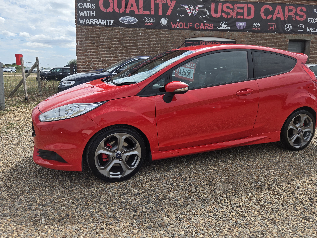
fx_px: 247
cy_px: 109
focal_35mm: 27
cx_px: 167
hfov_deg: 65.3
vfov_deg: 51.3
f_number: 1.8
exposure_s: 1/2921
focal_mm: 5.4
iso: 32
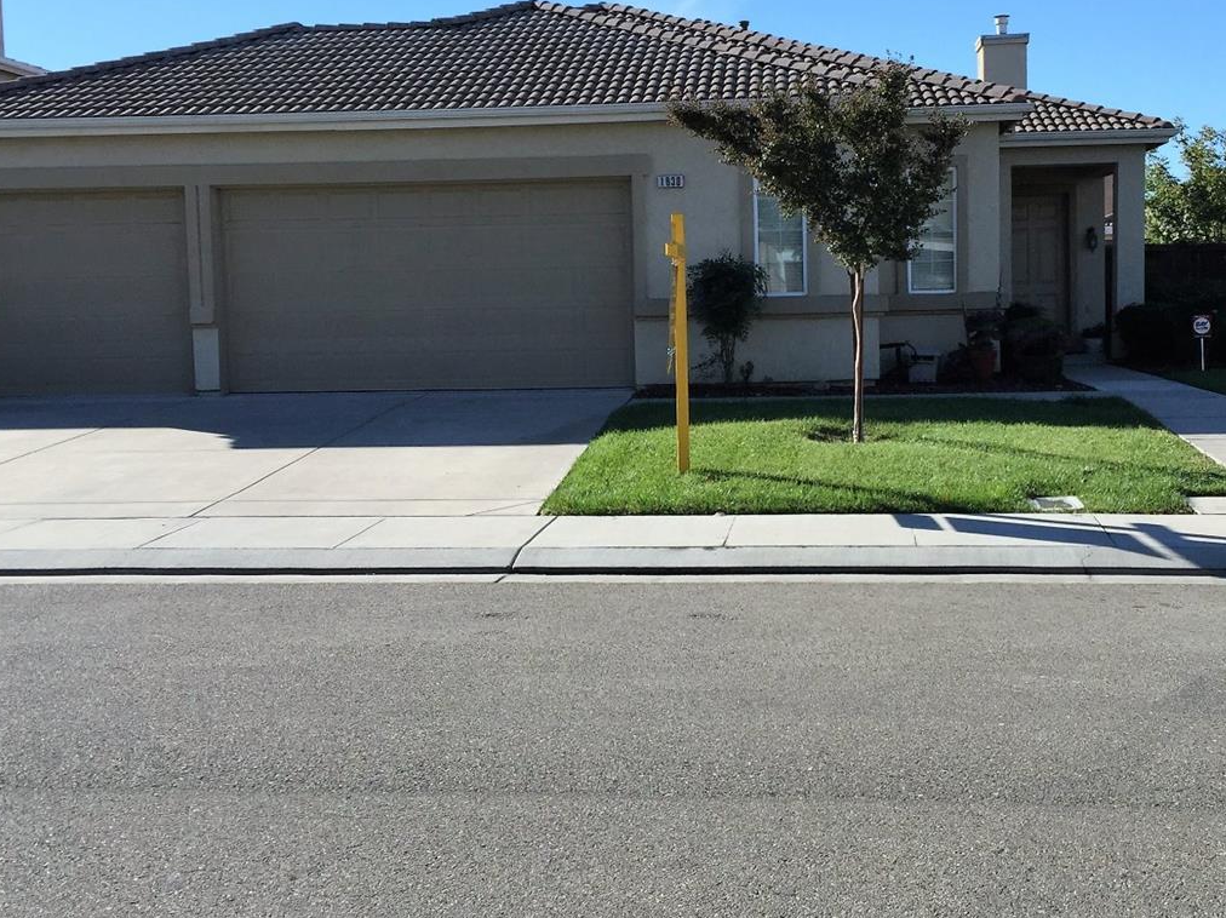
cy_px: 401
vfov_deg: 33.5
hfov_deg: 43.8
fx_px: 1522
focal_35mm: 43
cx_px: 683
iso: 32
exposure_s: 1/1980
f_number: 2.2
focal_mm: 4.15
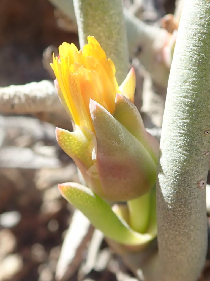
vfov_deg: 32.6
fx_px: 477
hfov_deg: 24.8
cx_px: 106
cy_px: 116
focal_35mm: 59
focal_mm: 5.5
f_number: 3.2
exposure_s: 1/400
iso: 100
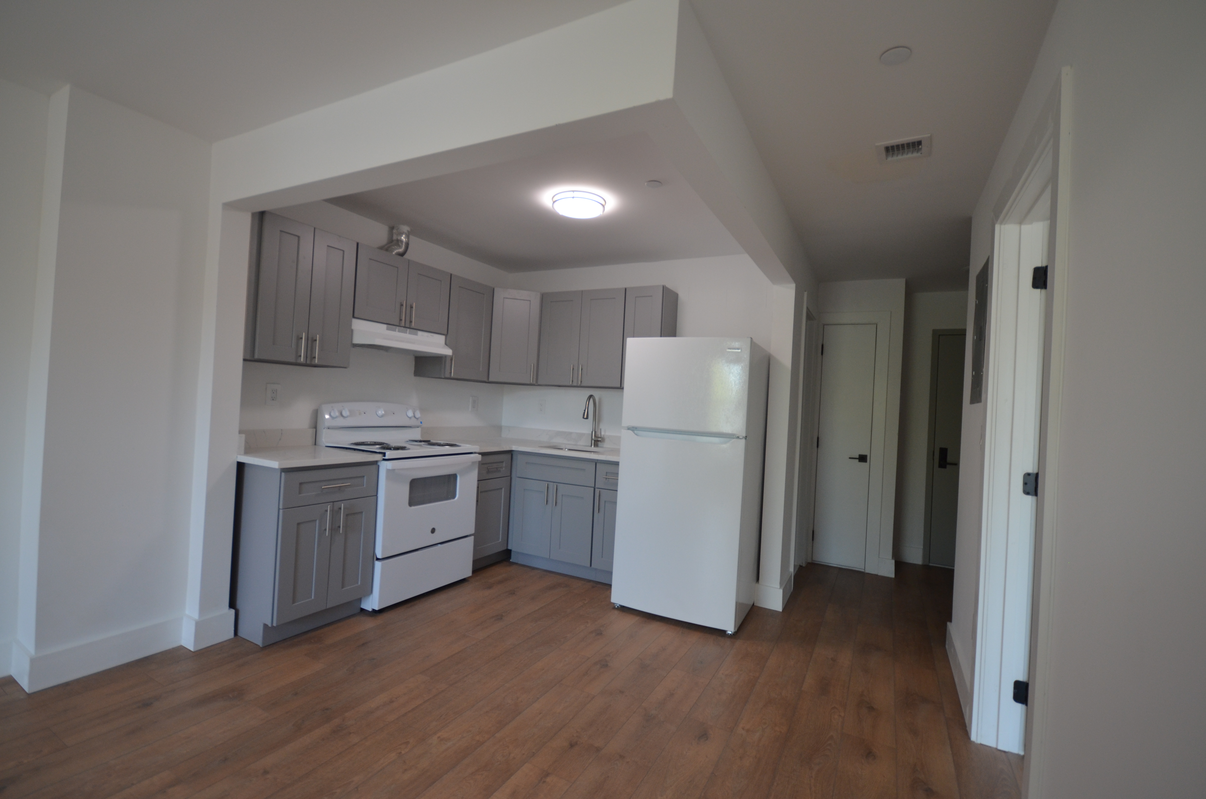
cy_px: 400
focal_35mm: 15
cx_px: 603
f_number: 4
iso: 400
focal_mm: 10
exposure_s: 1/60
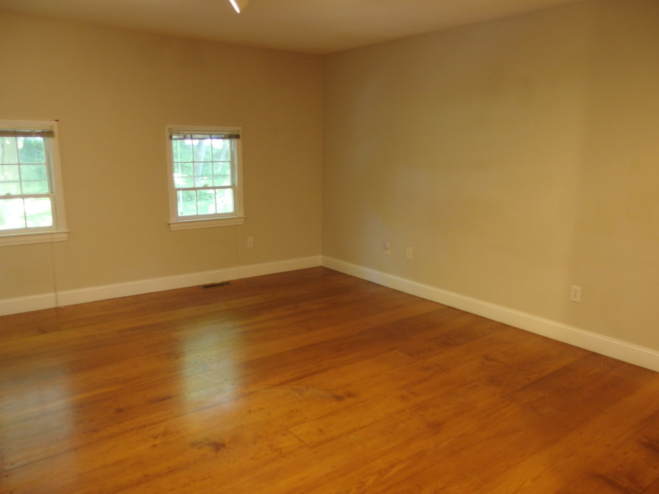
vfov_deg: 49.7
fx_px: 533
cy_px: 247
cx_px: 330
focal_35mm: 28
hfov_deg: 63.4
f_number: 1.8
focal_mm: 6
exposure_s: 1/45
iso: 400
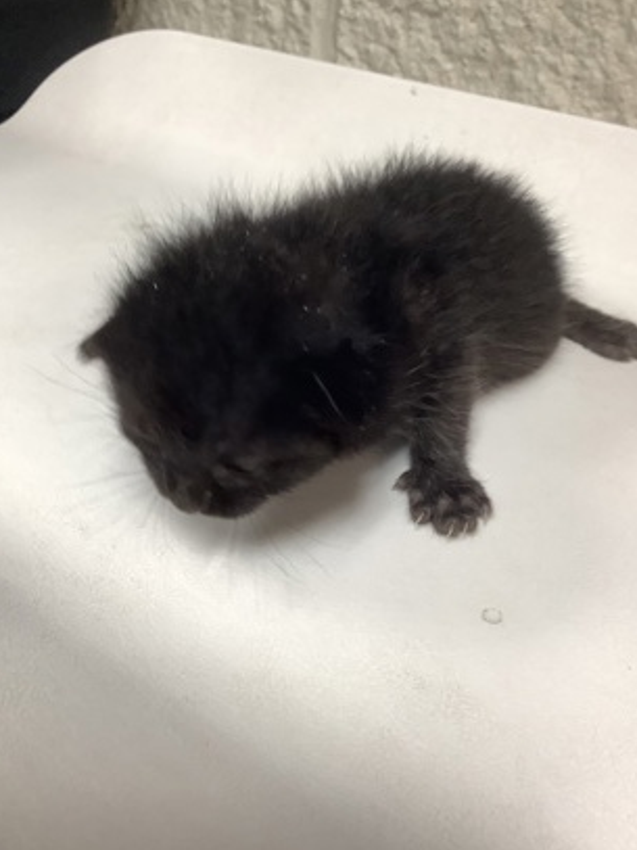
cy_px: 426
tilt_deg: -36.7
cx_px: 314
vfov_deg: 56.8
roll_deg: -1.2
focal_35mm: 32
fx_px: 786
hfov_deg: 44.1
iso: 200
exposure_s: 1/50
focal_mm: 3.3
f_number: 2.4
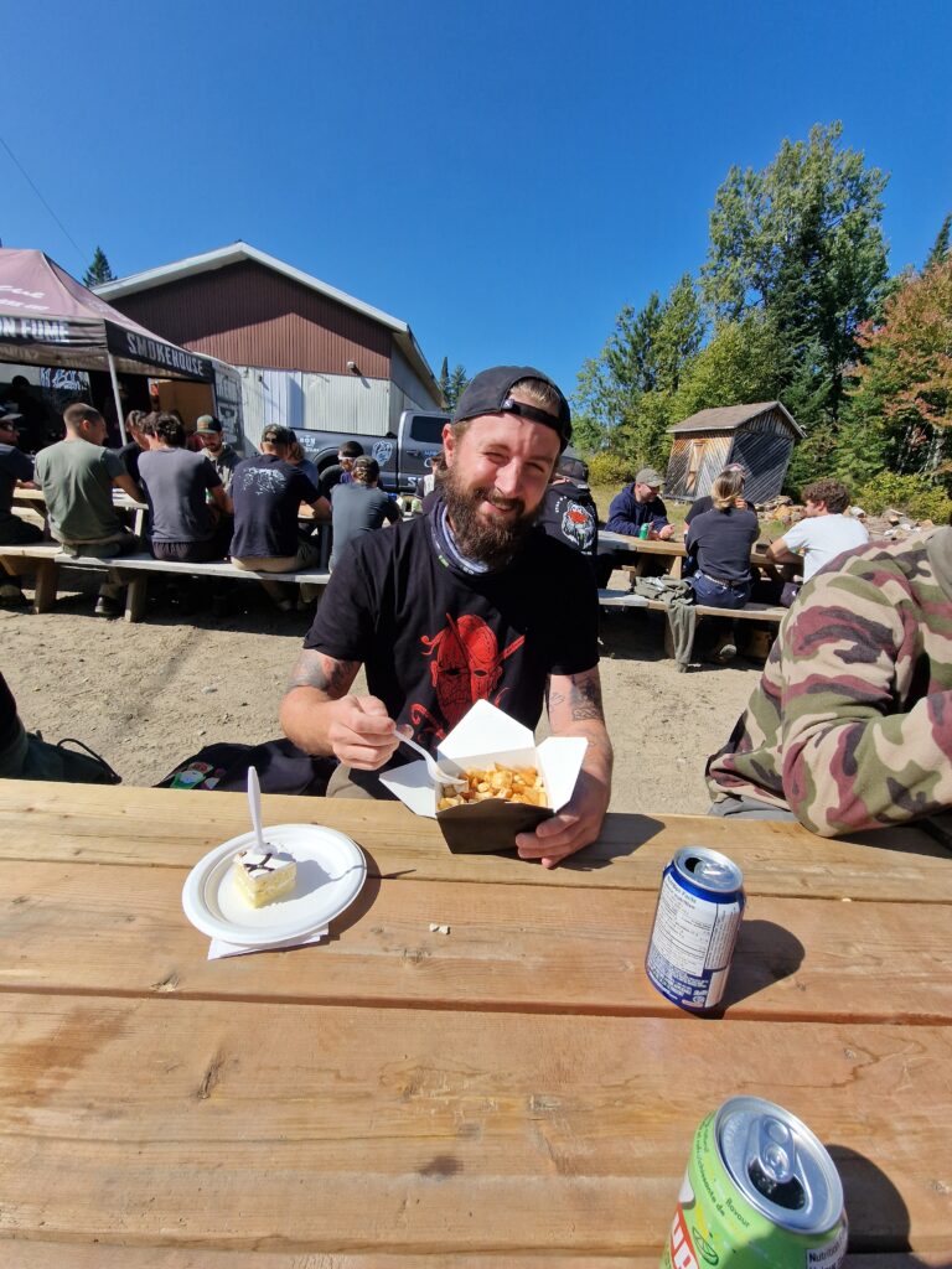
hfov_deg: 89.9
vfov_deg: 106.2
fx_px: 477
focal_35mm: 13
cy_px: 634
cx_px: 476
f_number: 2.2
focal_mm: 2.2
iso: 50
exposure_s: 1/2712
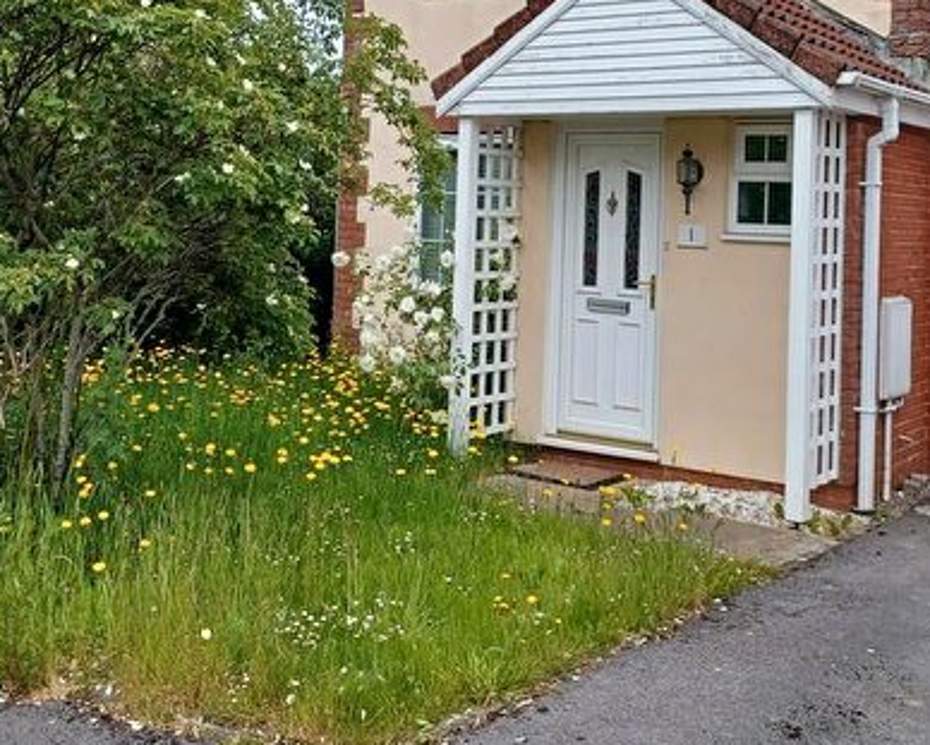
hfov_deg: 41.6
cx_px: 594
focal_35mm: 44
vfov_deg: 33.3
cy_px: 159
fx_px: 1212
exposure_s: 1/364
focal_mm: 4.6
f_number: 1.8
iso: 32
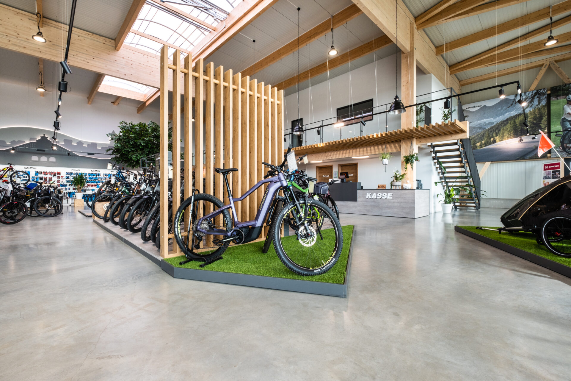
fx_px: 238
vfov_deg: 77.3
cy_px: 190
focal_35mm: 15
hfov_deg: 100.4
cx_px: 286
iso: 200
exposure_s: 1/10
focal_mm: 10
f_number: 11
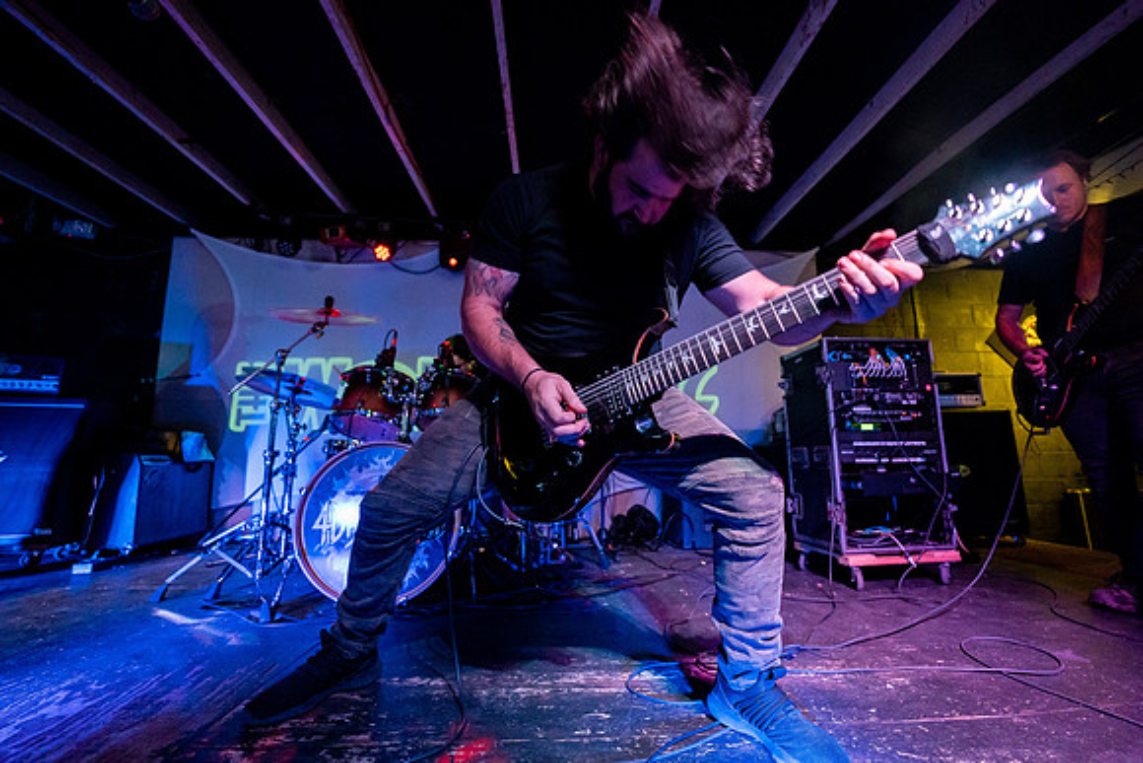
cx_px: 600
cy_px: 364
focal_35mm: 15
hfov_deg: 101.2
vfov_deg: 78.2
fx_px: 469
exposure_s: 1/200
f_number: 2.8
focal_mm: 14
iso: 3200
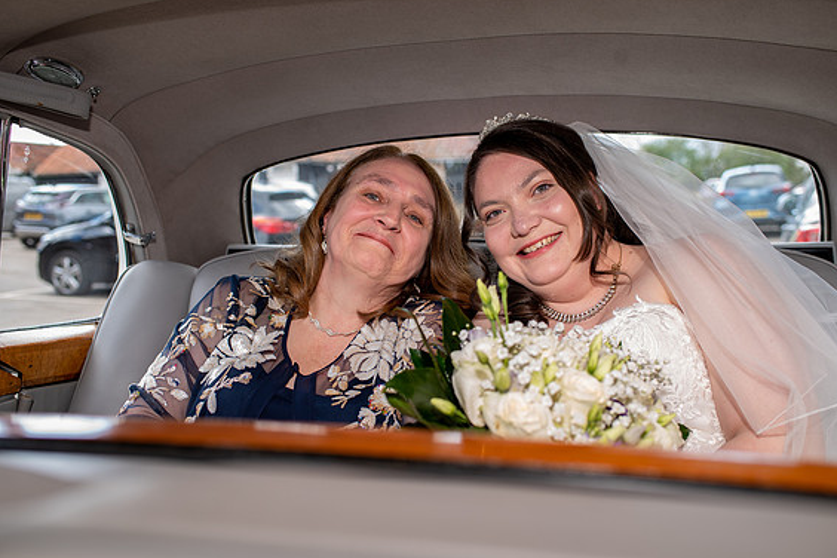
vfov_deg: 36.9
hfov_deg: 53.1
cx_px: 429
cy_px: 276
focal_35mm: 36
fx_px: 837
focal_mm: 35
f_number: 3.5
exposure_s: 1/80
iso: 100
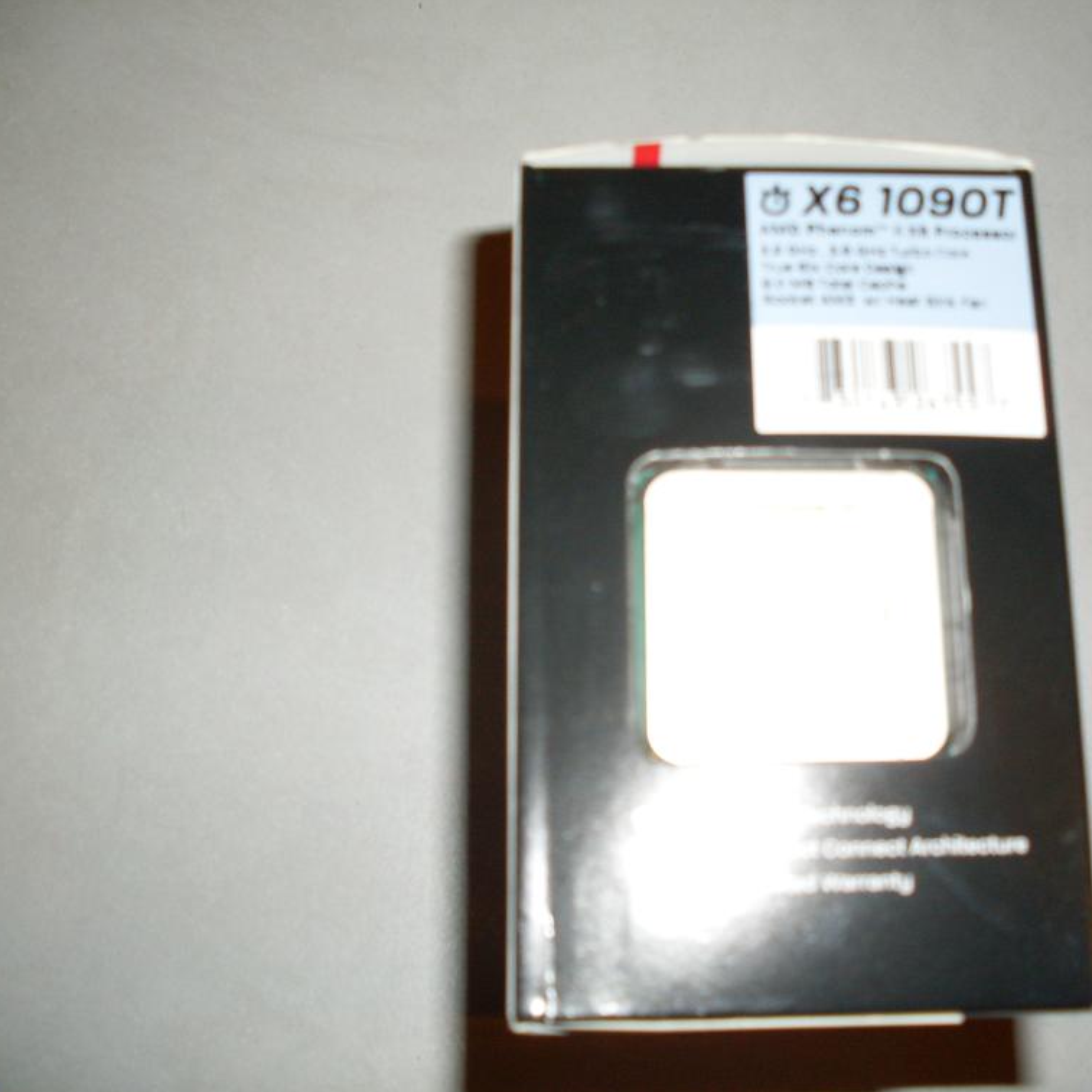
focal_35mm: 45
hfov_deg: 37.3
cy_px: 546
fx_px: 1606
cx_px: 692
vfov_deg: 37.6
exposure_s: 1/45
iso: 100
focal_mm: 6.3
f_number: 2.8
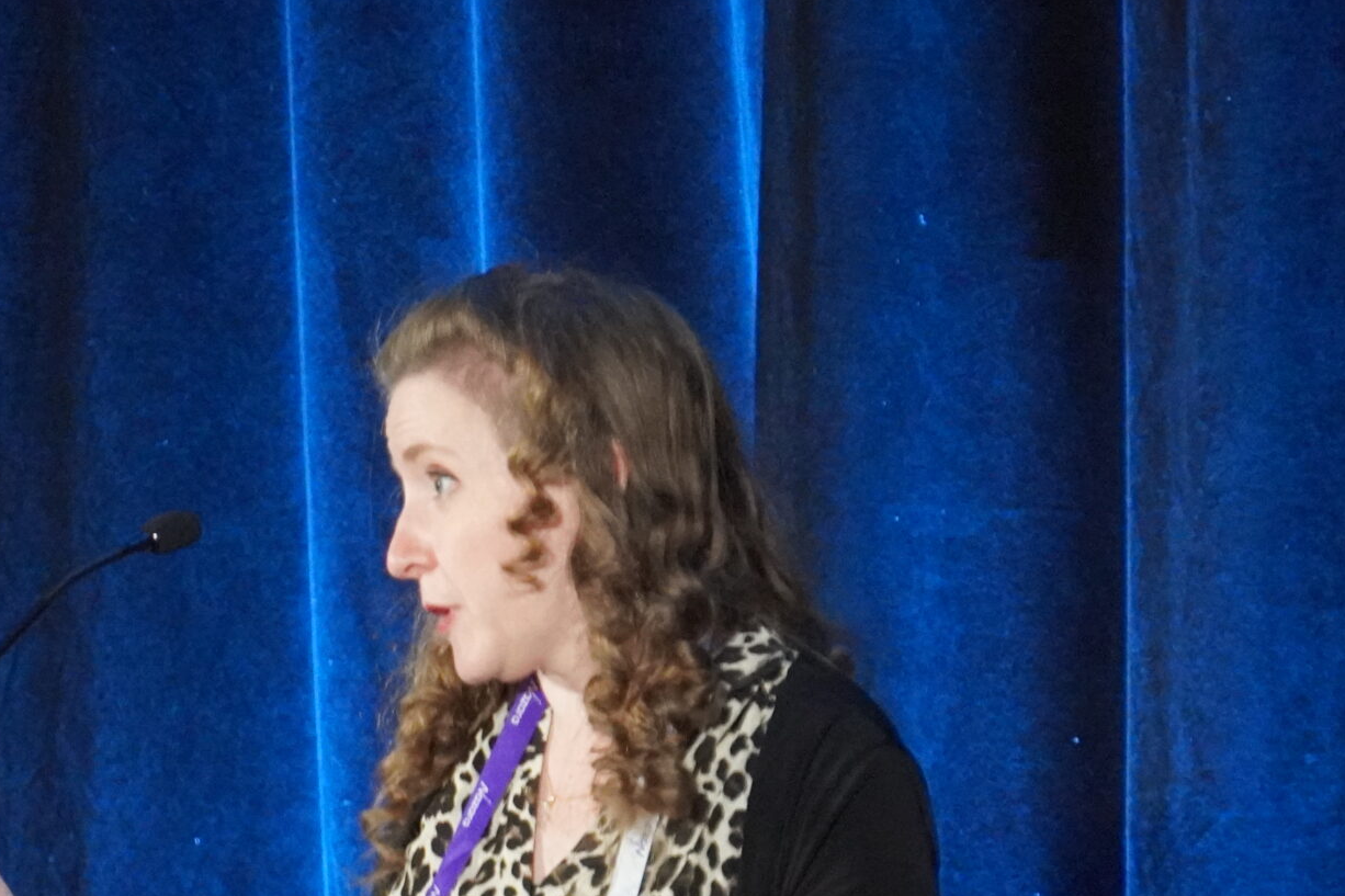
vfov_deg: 2.1
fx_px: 24579
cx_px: 479
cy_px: 792
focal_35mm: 658
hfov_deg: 3.1
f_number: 6.3
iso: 6400
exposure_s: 1/80
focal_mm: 210
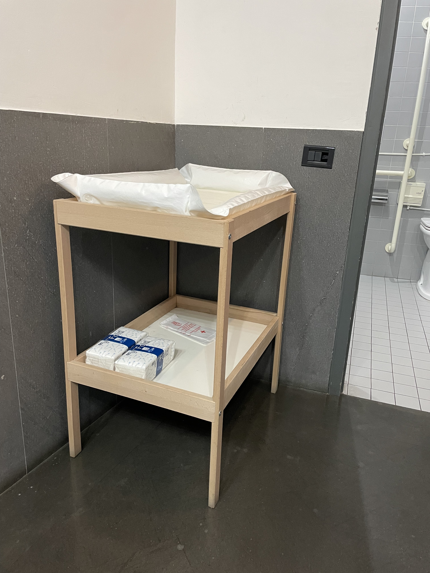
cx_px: 215
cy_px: 286
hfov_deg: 53.1
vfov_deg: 67.3
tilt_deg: -18.2
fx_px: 431
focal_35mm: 26
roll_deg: -2.0
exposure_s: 1/50
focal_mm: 4.2
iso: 500
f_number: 1.6
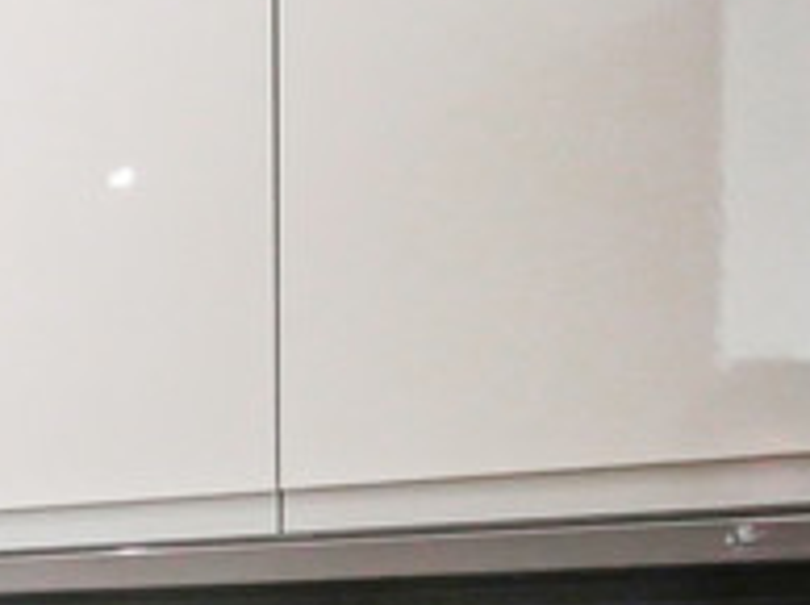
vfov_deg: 18.6
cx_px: -956
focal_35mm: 74
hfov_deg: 16.7
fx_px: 1729
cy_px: 768
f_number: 4
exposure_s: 1/60
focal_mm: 7
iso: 2000
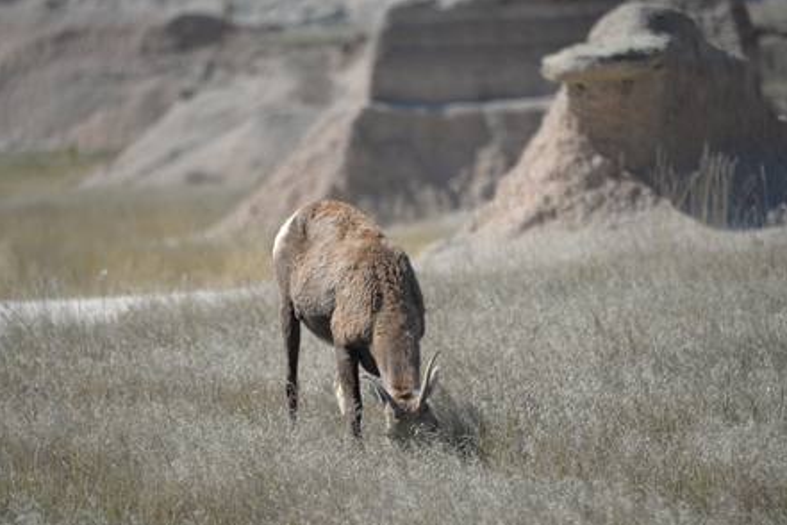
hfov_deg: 5.4
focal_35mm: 381
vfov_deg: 3.6
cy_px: 329
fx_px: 8328
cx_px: 378
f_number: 5.6
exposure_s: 1/320
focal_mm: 300
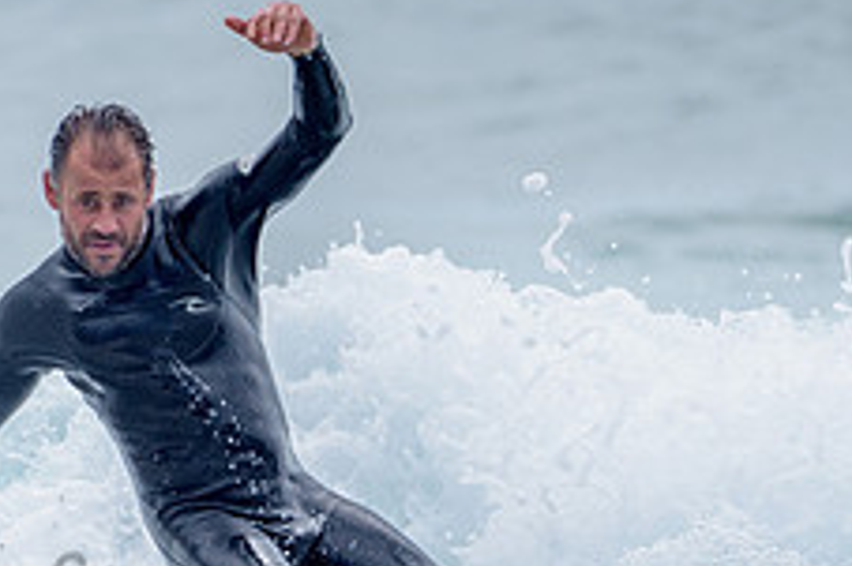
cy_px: 577
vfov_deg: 0.9
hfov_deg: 1.3
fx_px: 37105
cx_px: 92
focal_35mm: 1569
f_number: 5.6
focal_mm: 500
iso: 220
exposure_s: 1/2000
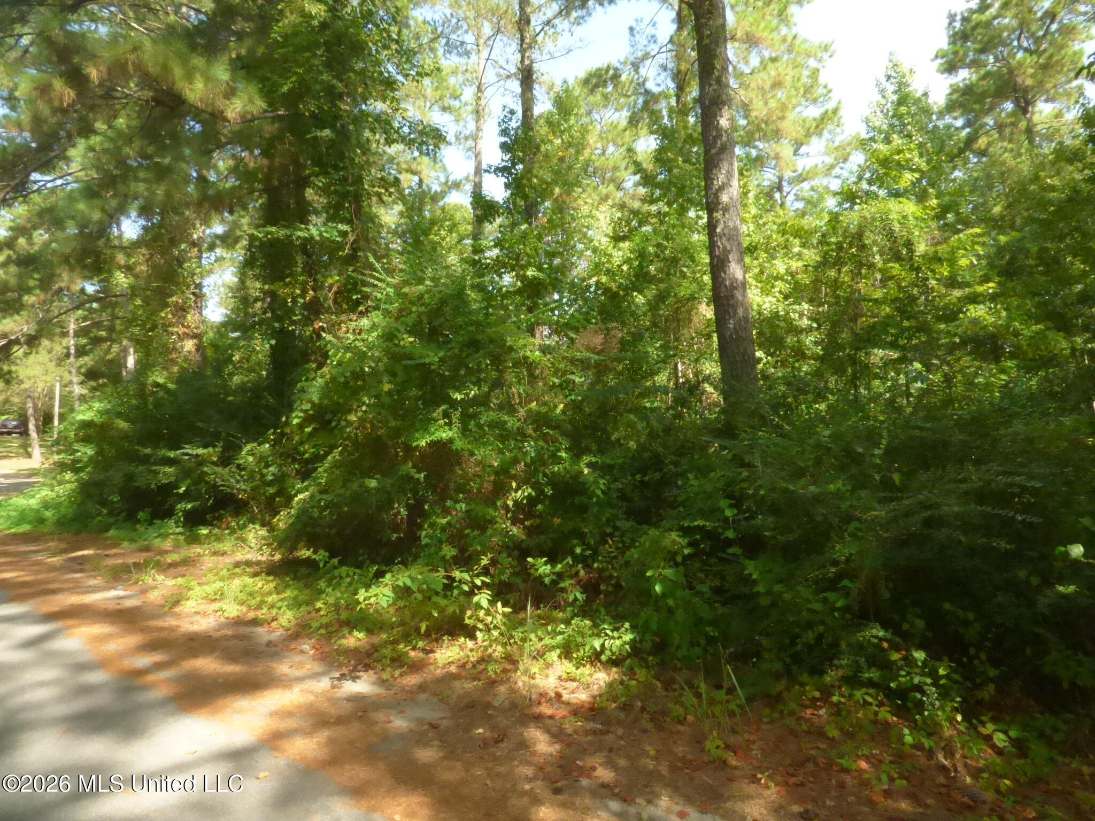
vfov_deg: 66.0
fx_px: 633
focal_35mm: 20
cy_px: 410
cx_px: 548
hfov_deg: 81.7
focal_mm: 3.58
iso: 800
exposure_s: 1/320
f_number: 7.1
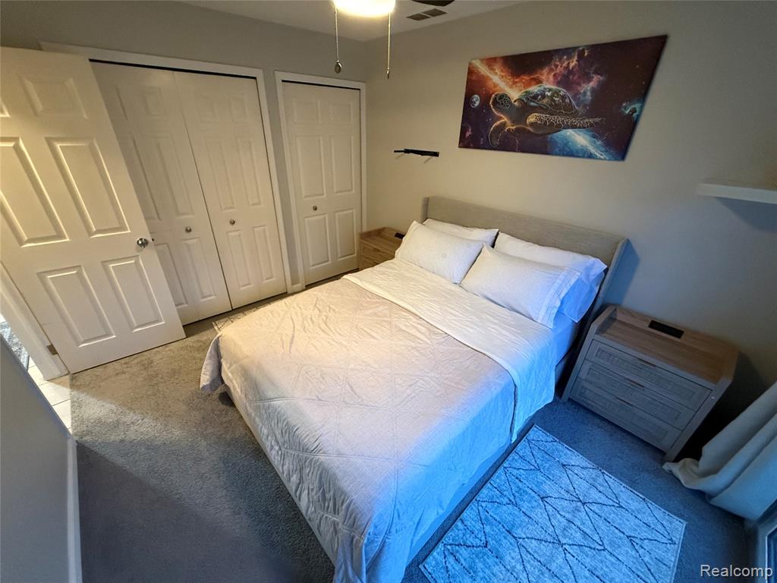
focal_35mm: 14
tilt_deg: -28.6
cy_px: 292
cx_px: 388
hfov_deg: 102.1
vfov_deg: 85.7
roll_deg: -1.4
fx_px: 314
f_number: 2.2
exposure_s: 1/60
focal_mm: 2.22
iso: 800
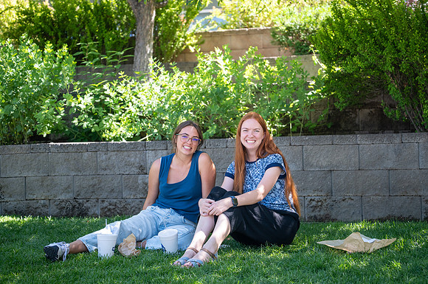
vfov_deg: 16.5
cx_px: 251
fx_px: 978
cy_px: 129
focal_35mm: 82
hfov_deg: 24.7
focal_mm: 70
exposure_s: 1/640
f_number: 2.8
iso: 400
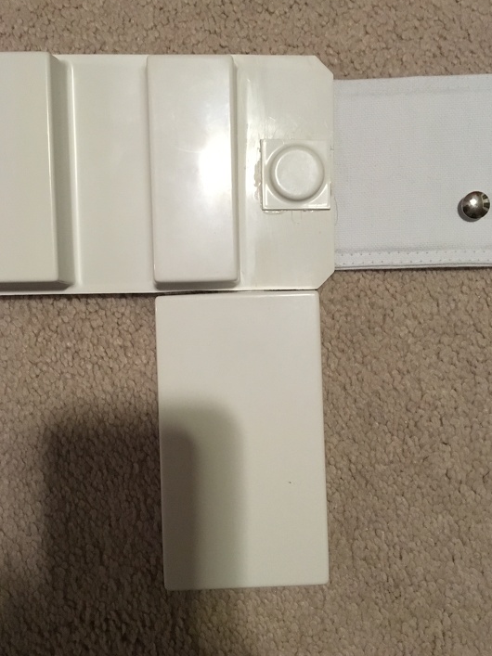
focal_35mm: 31
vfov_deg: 58.3
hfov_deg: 45.4
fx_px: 588
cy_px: 311
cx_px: 248
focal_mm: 4.15
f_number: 2.2
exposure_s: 1/15
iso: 320
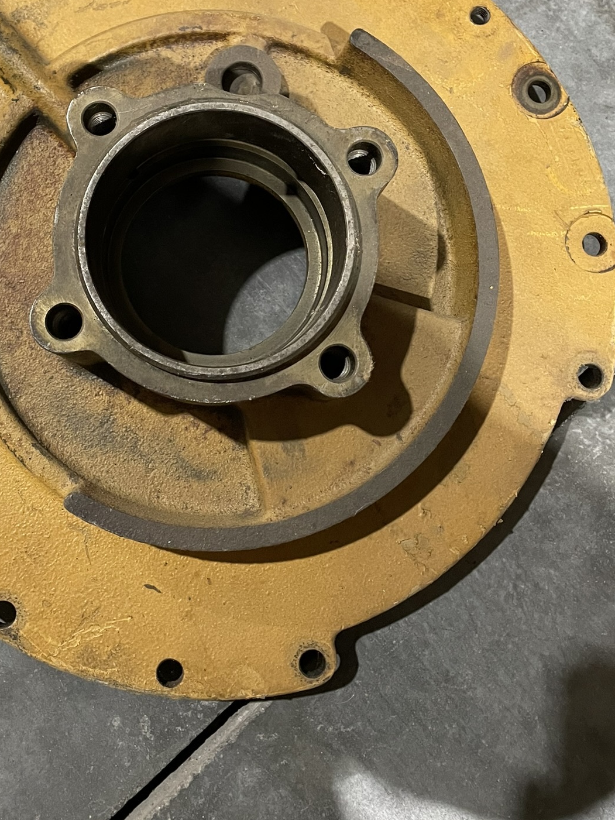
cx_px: 217
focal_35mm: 38
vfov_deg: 48.1
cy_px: 266
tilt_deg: -82.4
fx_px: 900
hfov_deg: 37.4
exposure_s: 1/60
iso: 500
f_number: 1.6
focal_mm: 4.2
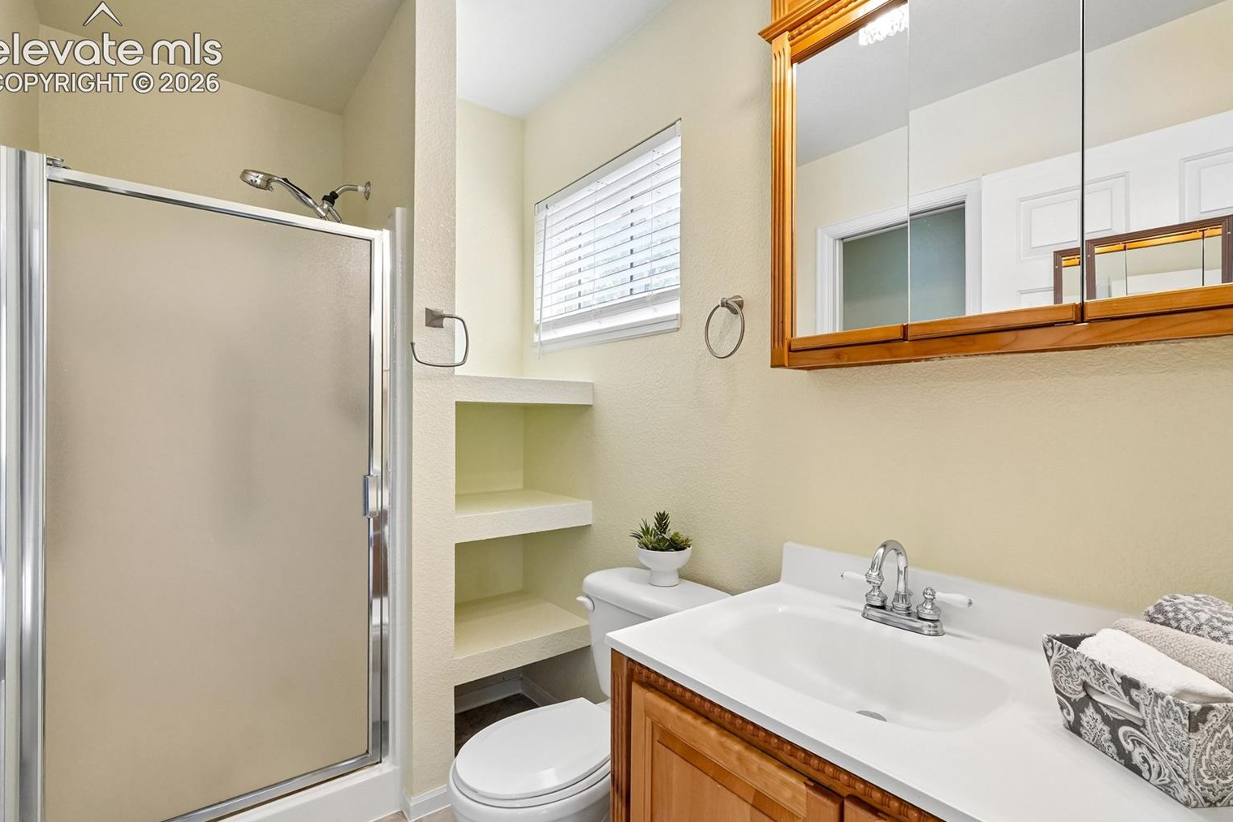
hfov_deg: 96.7
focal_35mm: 16
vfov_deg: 73.8
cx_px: 629
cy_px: 417
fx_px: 548
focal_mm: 10
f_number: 8
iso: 800
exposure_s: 1/13
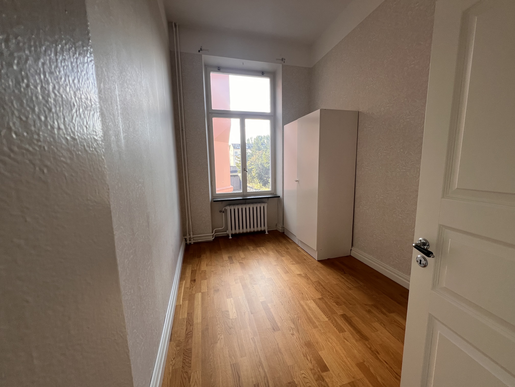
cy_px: 194
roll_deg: +0.9
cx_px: 258
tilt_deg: -6.0
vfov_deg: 89.9
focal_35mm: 13
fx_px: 193
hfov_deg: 106.2
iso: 40
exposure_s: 1/99
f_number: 1.8
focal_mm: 1.57
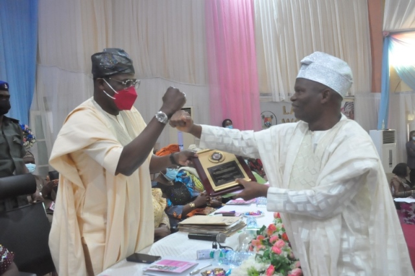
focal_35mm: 33
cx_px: 208
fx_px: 380
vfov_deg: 39.9
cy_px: 138
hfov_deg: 57.3
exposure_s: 1/160
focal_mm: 22
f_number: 6.3
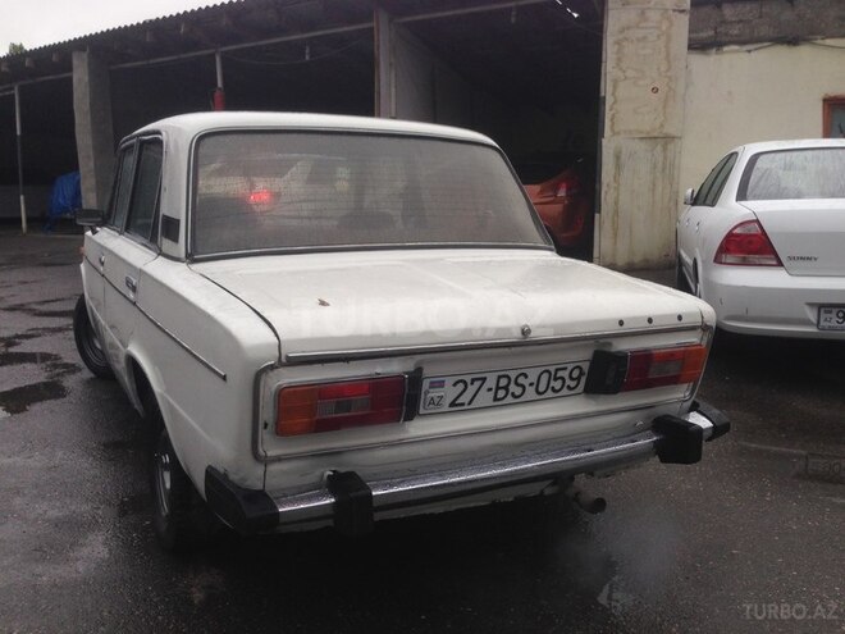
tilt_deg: -8.7
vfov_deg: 42.9
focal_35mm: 33
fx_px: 806
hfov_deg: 55.4
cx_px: 422
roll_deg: -0.1
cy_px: 317
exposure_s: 1/159
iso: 50
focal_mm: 4.12
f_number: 2.4
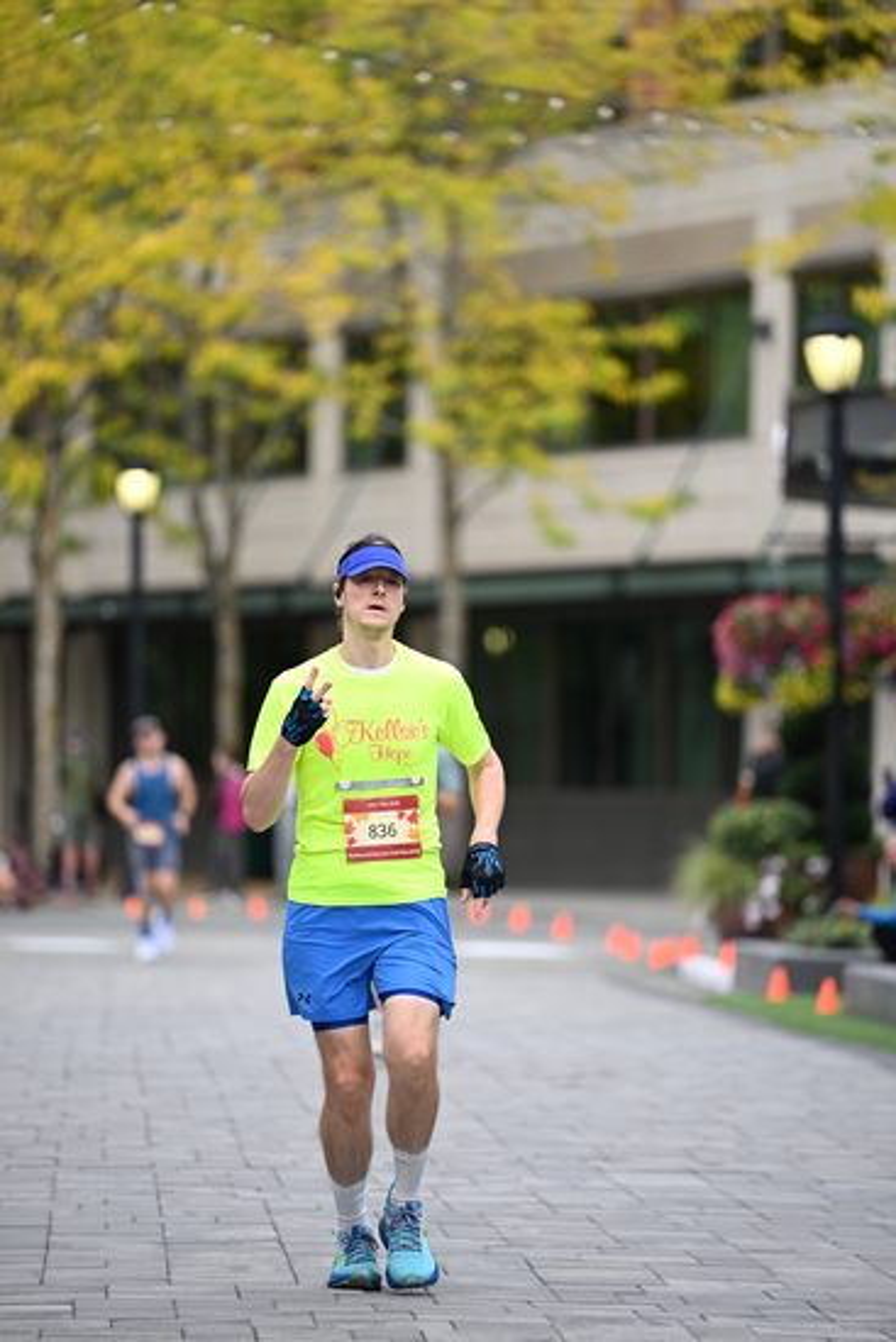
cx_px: 448
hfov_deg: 6.9
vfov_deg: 10.3
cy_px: 671
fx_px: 7461
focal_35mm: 200
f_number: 2.8
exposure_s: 1/2000
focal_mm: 200
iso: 640
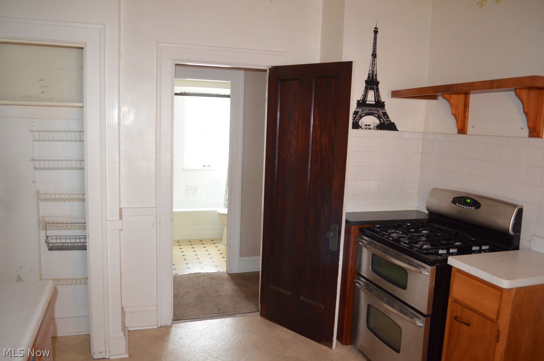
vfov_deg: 47.8
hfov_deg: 67.5
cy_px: 180
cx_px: 272
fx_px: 407
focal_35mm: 27
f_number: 3.5
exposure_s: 1/60
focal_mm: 18
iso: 1800
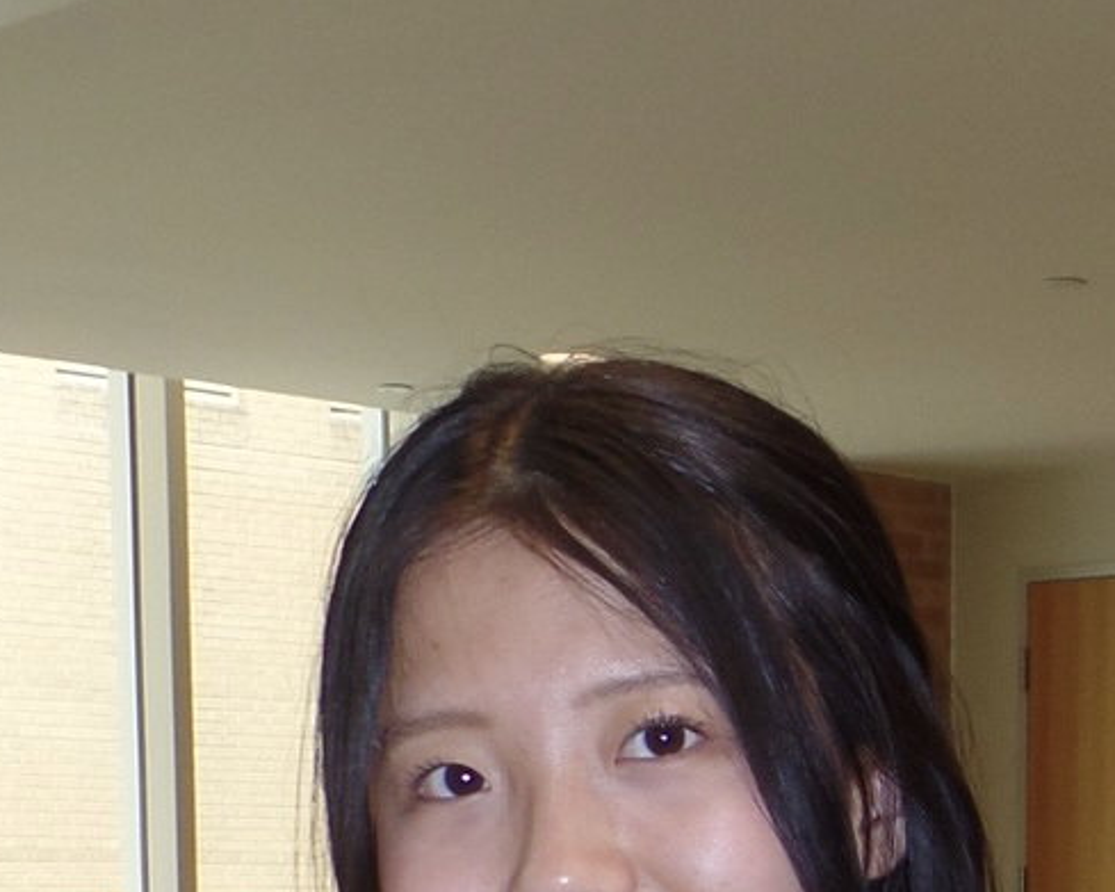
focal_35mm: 94
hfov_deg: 19.8
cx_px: 1079
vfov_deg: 15.3
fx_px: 3101
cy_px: 1278
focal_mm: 4.1
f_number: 2.8
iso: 100
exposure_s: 1/30
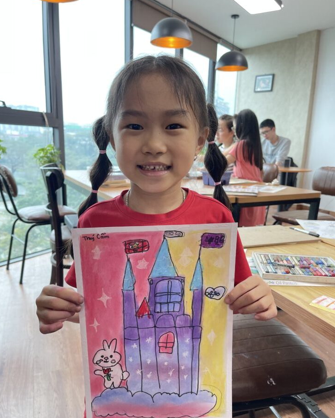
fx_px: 335
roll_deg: -1.5
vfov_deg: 64.0
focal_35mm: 27
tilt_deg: -13.7
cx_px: 162
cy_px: 221
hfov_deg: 53.2
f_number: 1.6
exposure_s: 1/100
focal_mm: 5.1
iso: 64
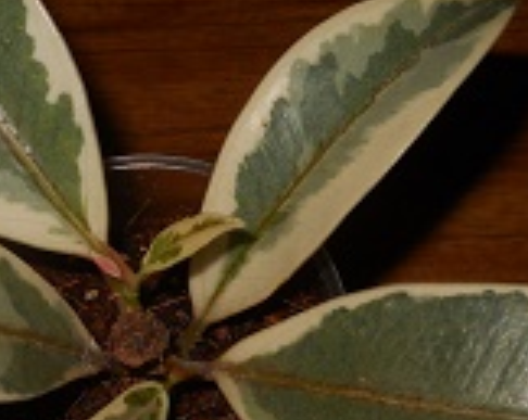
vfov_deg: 15.5
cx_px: 199
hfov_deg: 19.4
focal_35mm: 99
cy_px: 251
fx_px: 1544
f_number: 5.5
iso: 80
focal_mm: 6.72
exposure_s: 1/30
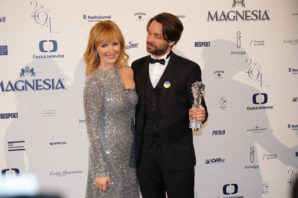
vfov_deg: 22.2
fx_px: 504
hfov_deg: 32.9
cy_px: 99
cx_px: 149
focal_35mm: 61
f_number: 6.3
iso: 2000
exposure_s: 1/200
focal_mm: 61
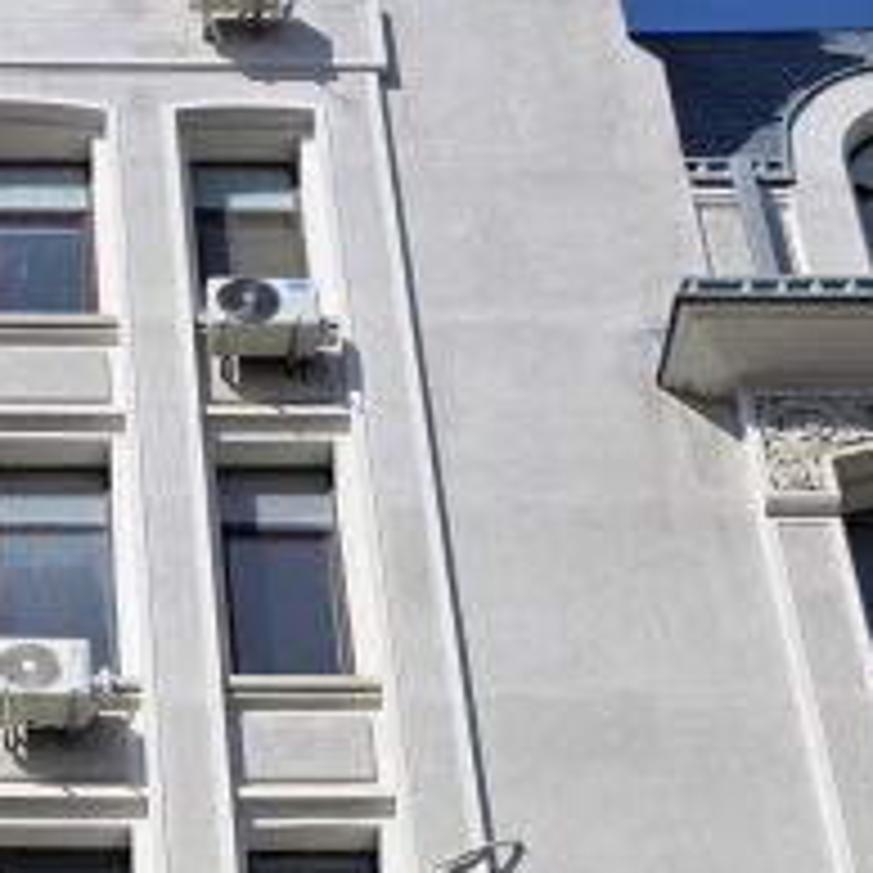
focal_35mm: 113
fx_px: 3224
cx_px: -58
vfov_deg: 14.1
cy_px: 1449
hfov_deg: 15.1
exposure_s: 1/7626
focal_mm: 6.3
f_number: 1.7
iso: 80
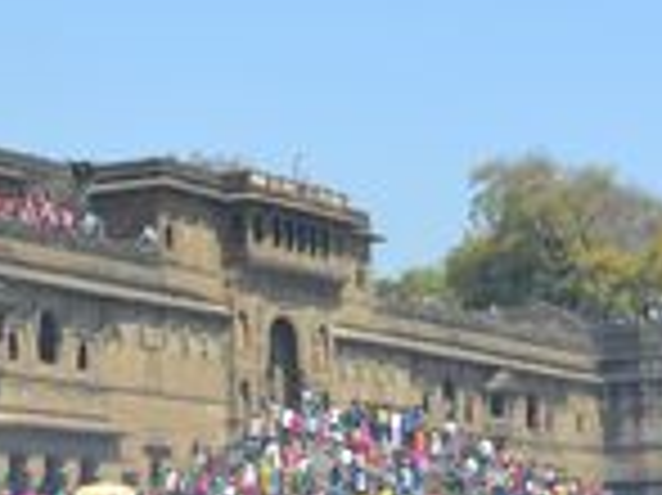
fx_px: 2694
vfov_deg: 10.5
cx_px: 117
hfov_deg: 13.9
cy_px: 360
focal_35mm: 141
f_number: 8
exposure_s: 1/250
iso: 100
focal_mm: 24
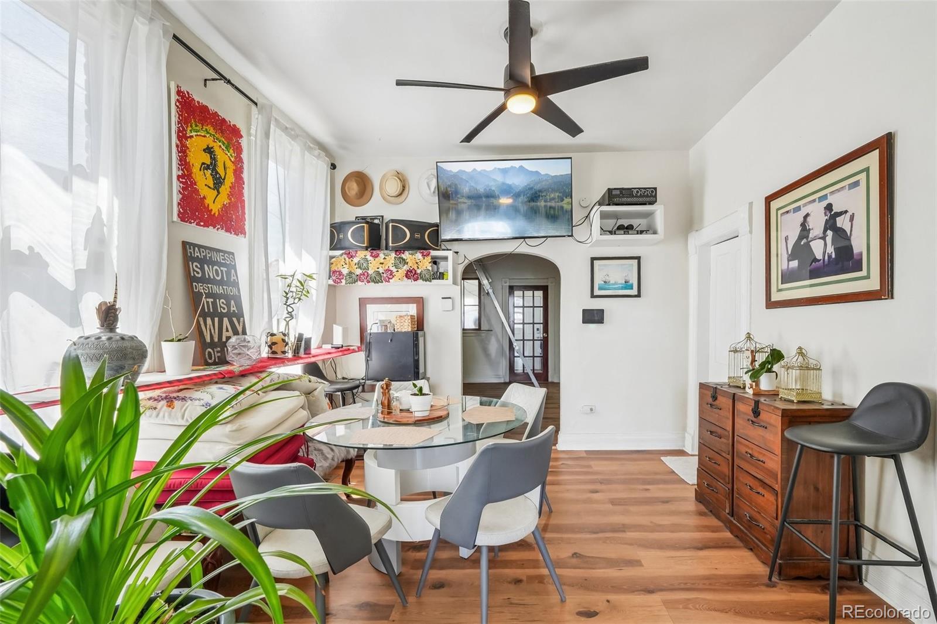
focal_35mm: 15
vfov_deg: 77.3
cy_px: 312
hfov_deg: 100.4
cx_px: 468
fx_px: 390
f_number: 8
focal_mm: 10
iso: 800
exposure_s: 1/15
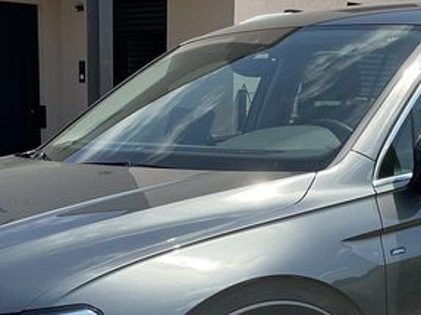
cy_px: 308
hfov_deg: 25.0
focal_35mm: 78
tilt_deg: -12.3
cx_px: 223
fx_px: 948
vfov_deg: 18.4
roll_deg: -0.7
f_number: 1.8
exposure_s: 1/1015
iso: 25
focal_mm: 3
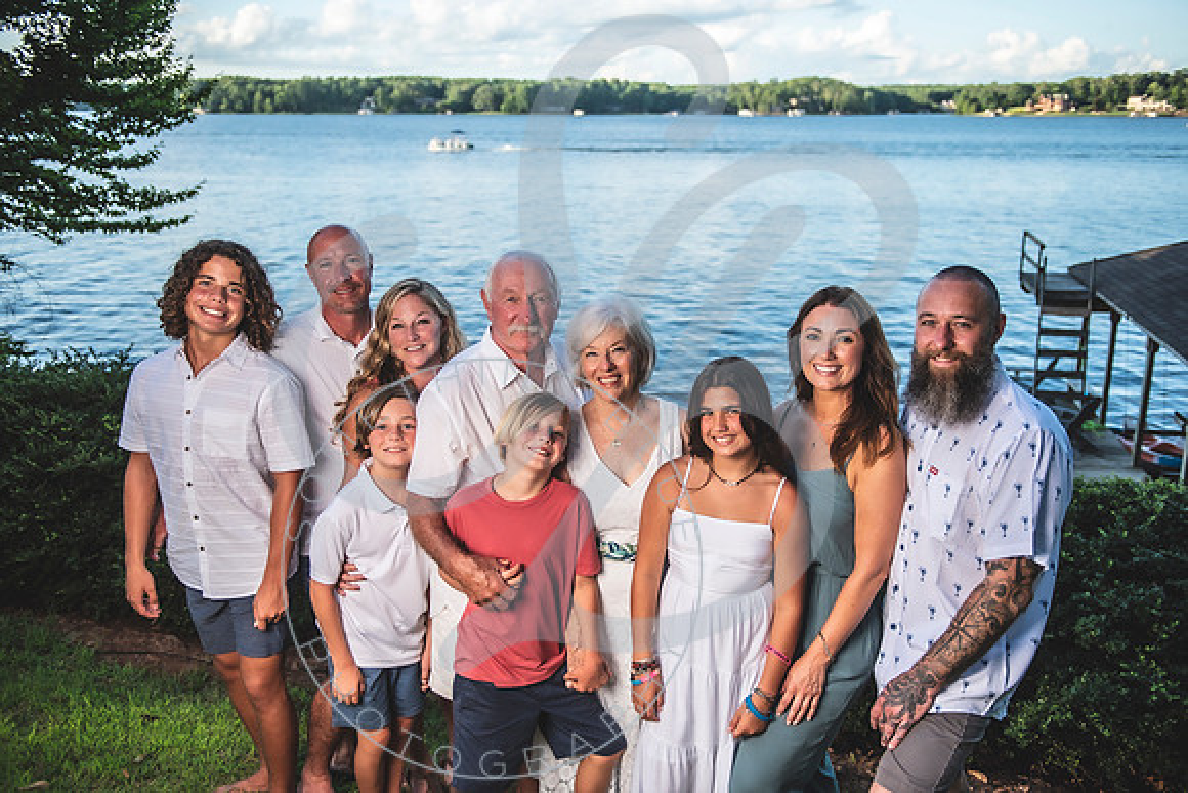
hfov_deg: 58.0
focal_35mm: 32
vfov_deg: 40.6
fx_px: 1073
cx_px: 599
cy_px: 397
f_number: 2.8
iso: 100
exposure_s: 1/640
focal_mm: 32
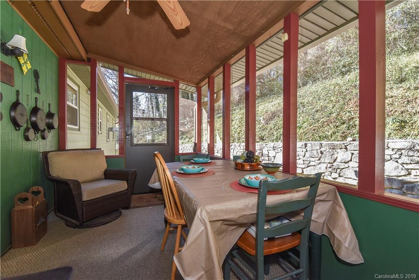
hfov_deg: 96.7
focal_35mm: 16
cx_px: 210
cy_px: 140
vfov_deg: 73.8
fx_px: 186
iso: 1000
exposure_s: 1/200
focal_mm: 16
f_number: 9
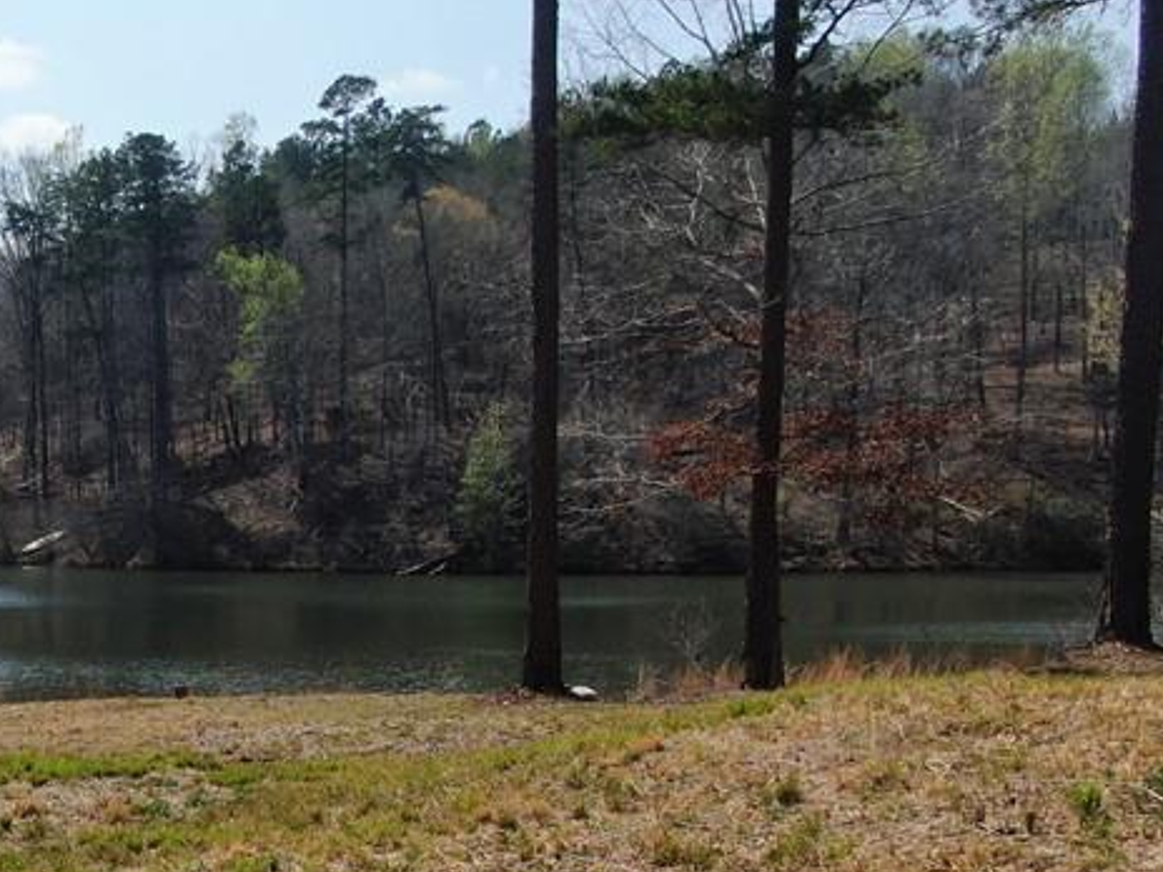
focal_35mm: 53
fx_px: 1781
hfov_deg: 33.0
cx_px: -18
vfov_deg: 26.6
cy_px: 782
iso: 100
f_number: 2.8
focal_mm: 4.39
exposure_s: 1/1600
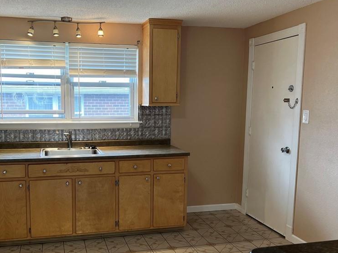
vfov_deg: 39.6
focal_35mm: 36
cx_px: 131
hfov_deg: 50.9
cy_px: 143
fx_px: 352
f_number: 1.5
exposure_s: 1/120
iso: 80
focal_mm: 5.7
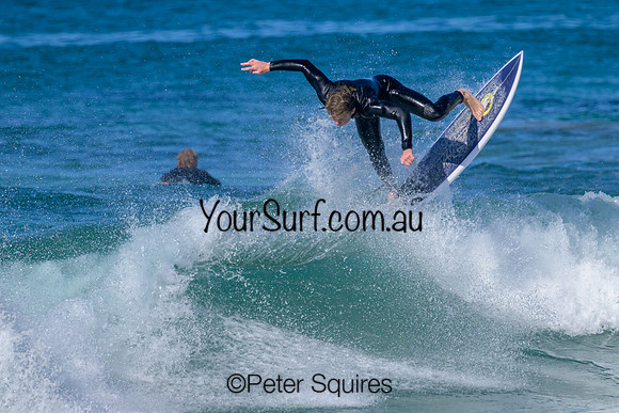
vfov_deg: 1.8
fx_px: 13245
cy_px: 230
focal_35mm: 770
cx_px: 326
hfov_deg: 2.7
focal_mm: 560
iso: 450
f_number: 8
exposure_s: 1/2000
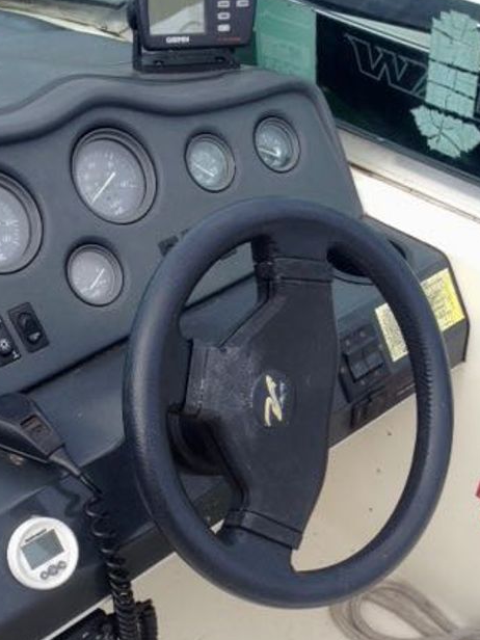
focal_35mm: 53
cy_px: 471
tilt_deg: -41.2
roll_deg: +1.0
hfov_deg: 27.4
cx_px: 167
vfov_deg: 35.5
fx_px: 980
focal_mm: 4.28
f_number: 2.4
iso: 50
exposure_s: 1/717
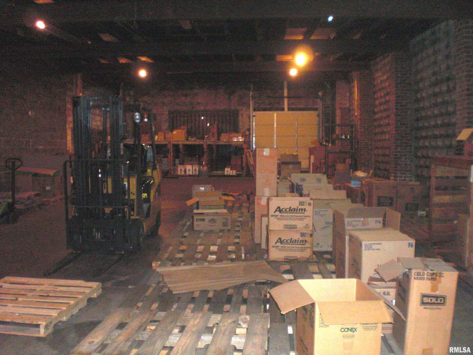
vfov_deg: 37.7
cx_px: 236
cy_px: 178
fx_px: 519
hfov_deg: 49.0
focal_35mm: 38
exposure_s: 1/60
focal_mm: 6.3
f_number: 3.1
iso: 200
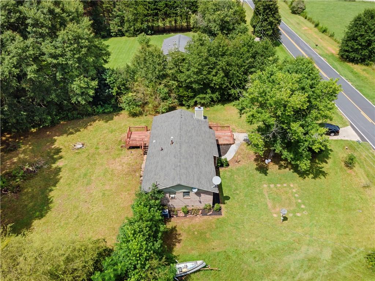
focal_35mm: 24
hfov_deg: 71.6
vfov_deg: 56.8
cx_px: 188
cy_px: 140
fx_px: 260
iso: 100
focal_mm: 4.5
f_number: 2.8
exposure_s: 1/1000
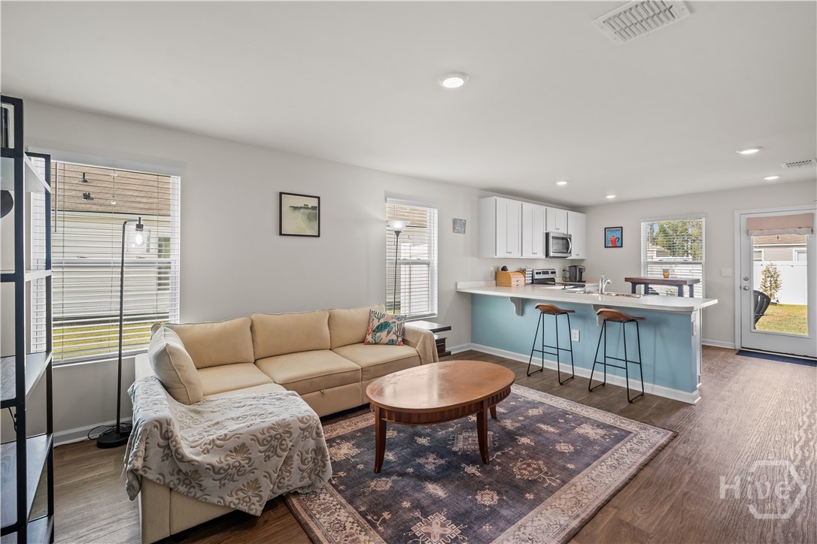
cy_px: 272
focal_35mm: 16
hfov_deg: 96.7
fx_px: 363
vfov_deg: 73.7
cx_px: 408
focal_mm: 16
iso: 1600
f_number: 8
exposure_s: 1/30
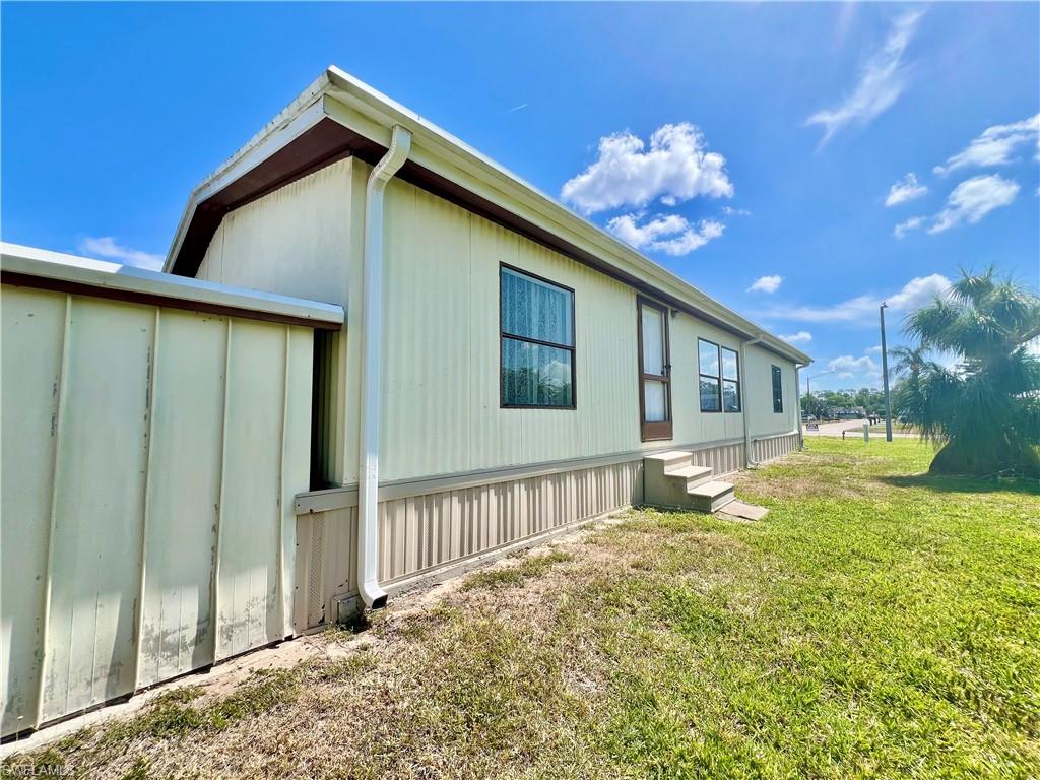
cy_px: 390
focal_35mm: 13
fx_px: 391
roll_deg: -0.7
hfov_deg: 106.2
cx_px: 520
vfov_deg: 89.9
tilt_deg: +4.9
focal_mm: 1.57
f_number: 1.8
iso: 32
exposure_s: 1/1698
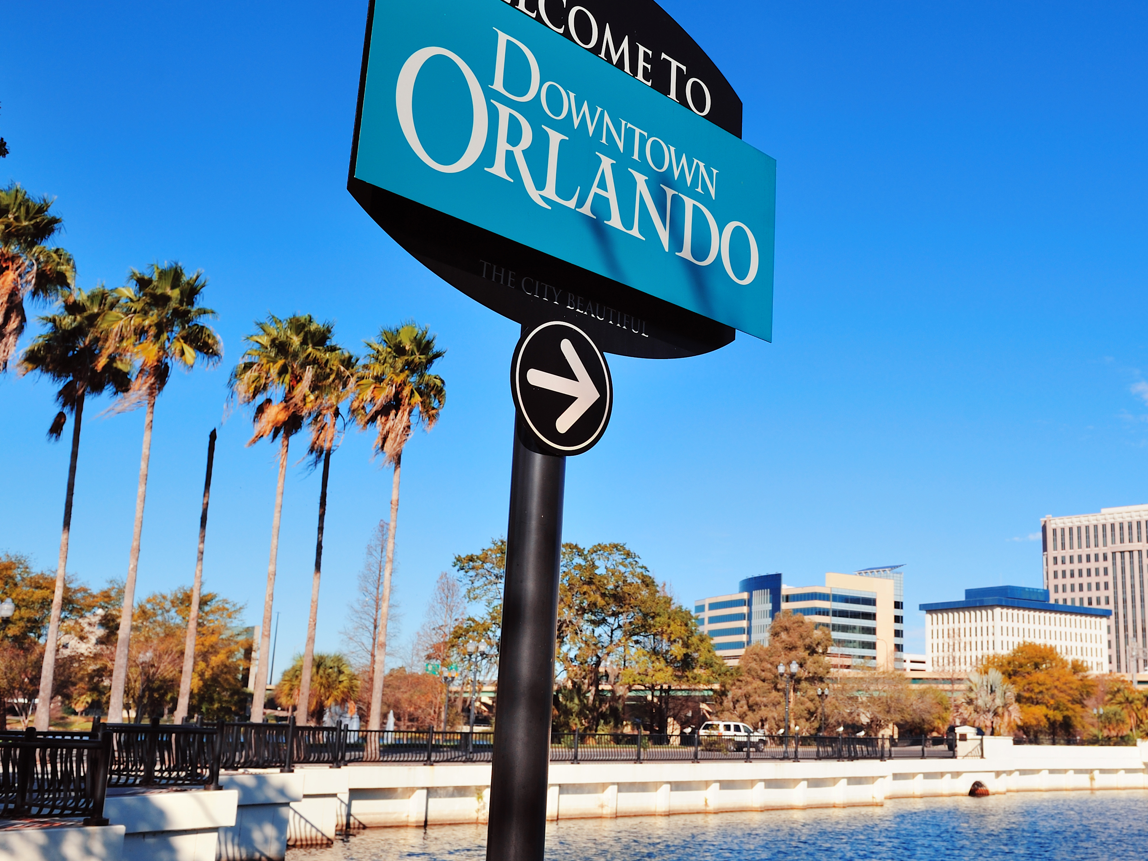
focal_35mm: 44
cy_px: 346
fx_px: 1459
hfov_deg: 42.4
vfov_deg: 32.8
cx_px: 761
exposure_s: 1/750
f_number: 6.7
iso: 200
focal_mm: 31
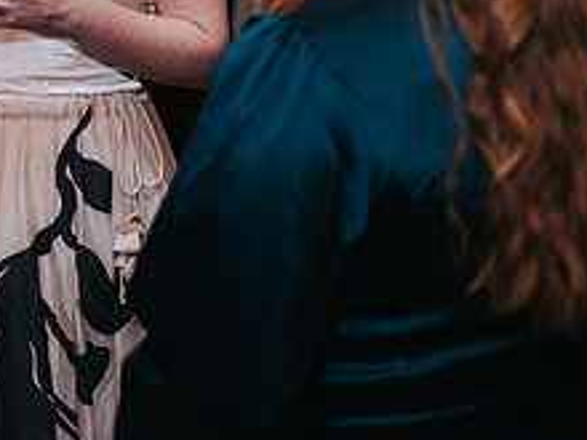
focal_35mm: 92
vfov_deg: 15.9
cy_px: 45
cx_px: -53
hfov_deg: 20.4
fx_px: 1560
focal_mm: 35
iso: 800
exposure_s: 1/200
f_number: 3.2
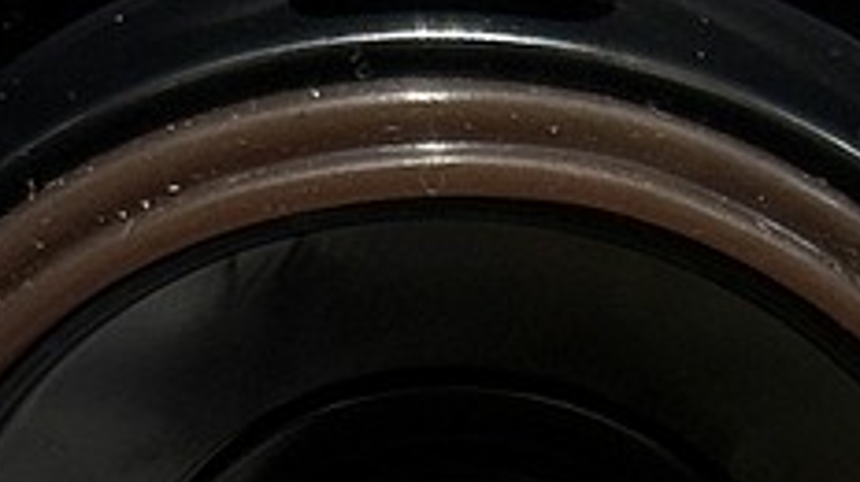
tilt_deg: -18.7
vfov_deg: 4.5
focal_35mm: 254
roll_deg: -0.5
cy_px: 1528
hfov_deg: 8.5
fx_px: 5787
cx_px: 678
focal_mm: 5.96
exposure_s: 1/60
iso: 40
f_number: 1.6
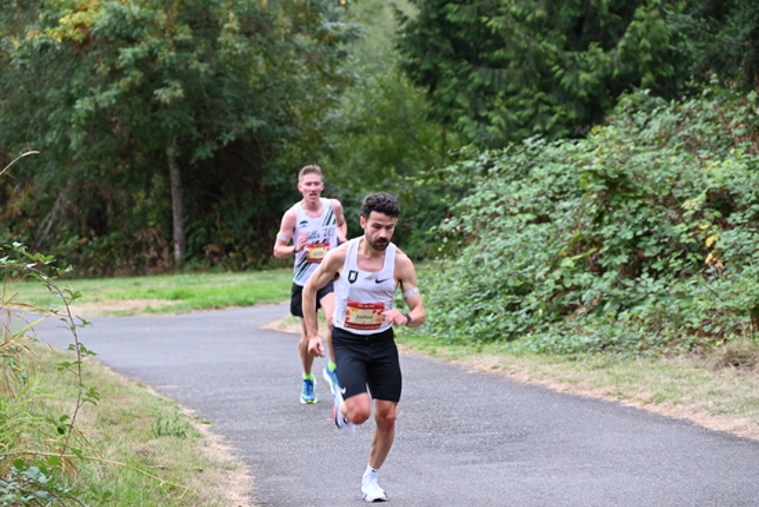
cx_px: 380
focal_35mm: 120
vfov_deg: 11.4
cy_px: 254
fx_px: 2531
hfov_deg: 17.1
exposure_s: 1/125
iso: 1250
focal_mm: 120
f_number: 6.3
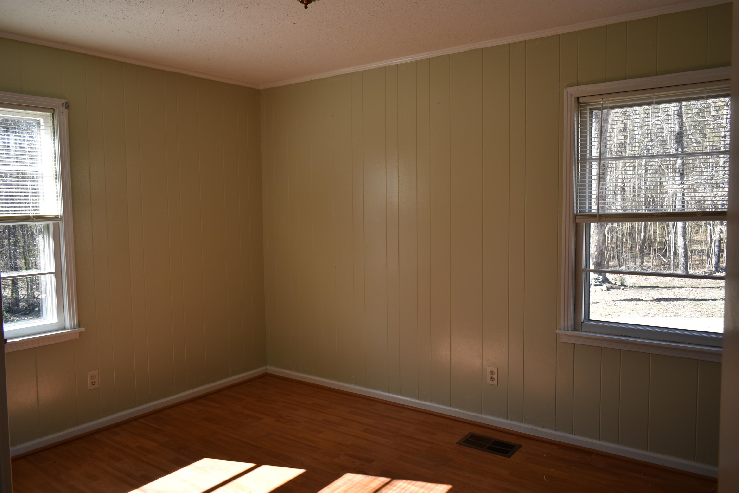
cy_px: 246
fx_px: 554
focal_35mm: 27
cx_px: 370
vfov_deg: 47.9
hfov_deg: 67.4
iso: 100
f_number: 4.5
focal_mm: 18
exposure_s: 1/80
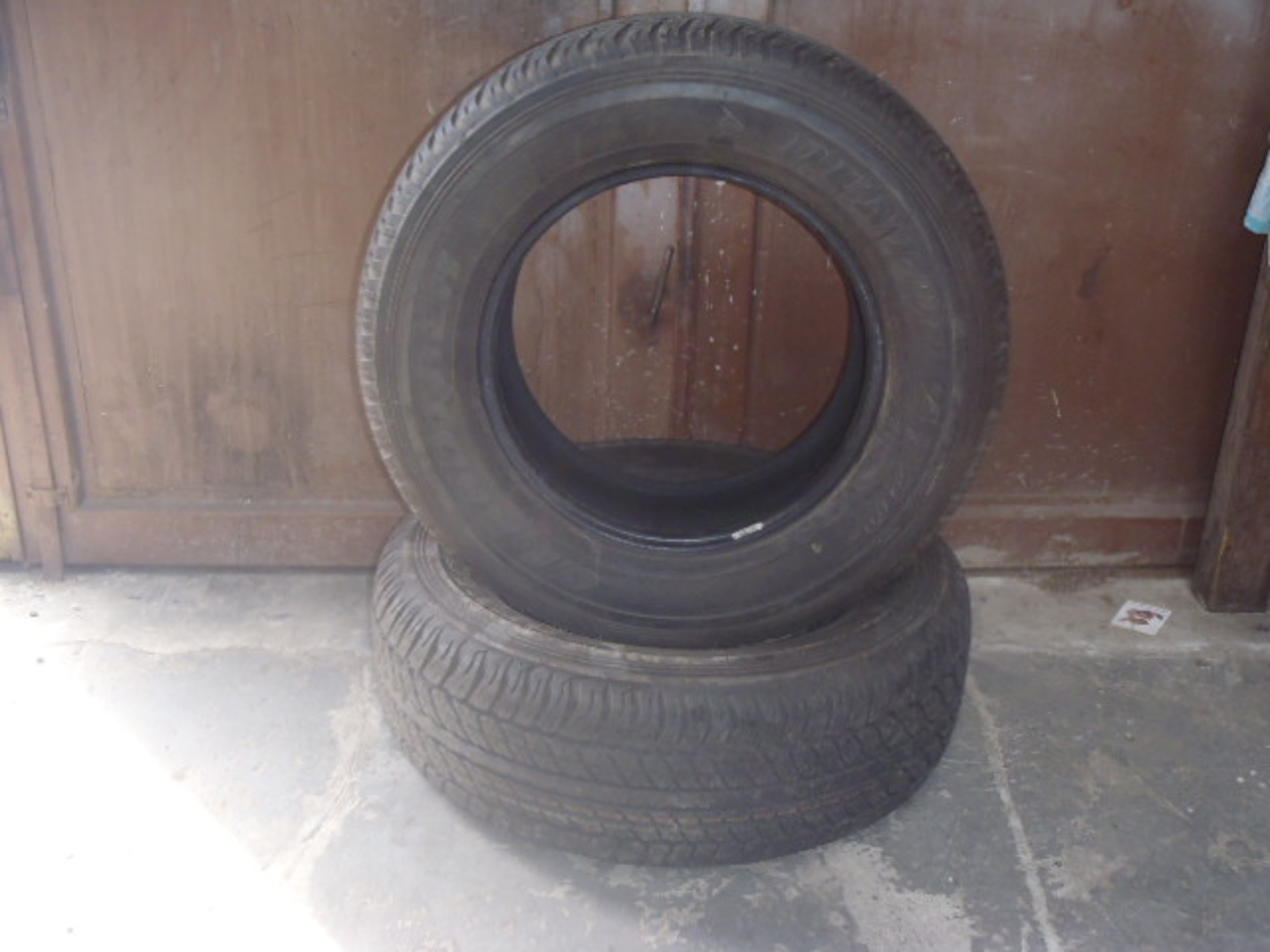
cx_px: 635
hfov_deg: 49.0
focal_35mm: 38
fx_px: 1394
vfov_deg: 37.7
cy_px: 476
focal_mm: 6.83
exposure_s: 1/40
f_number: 4.6
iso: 250
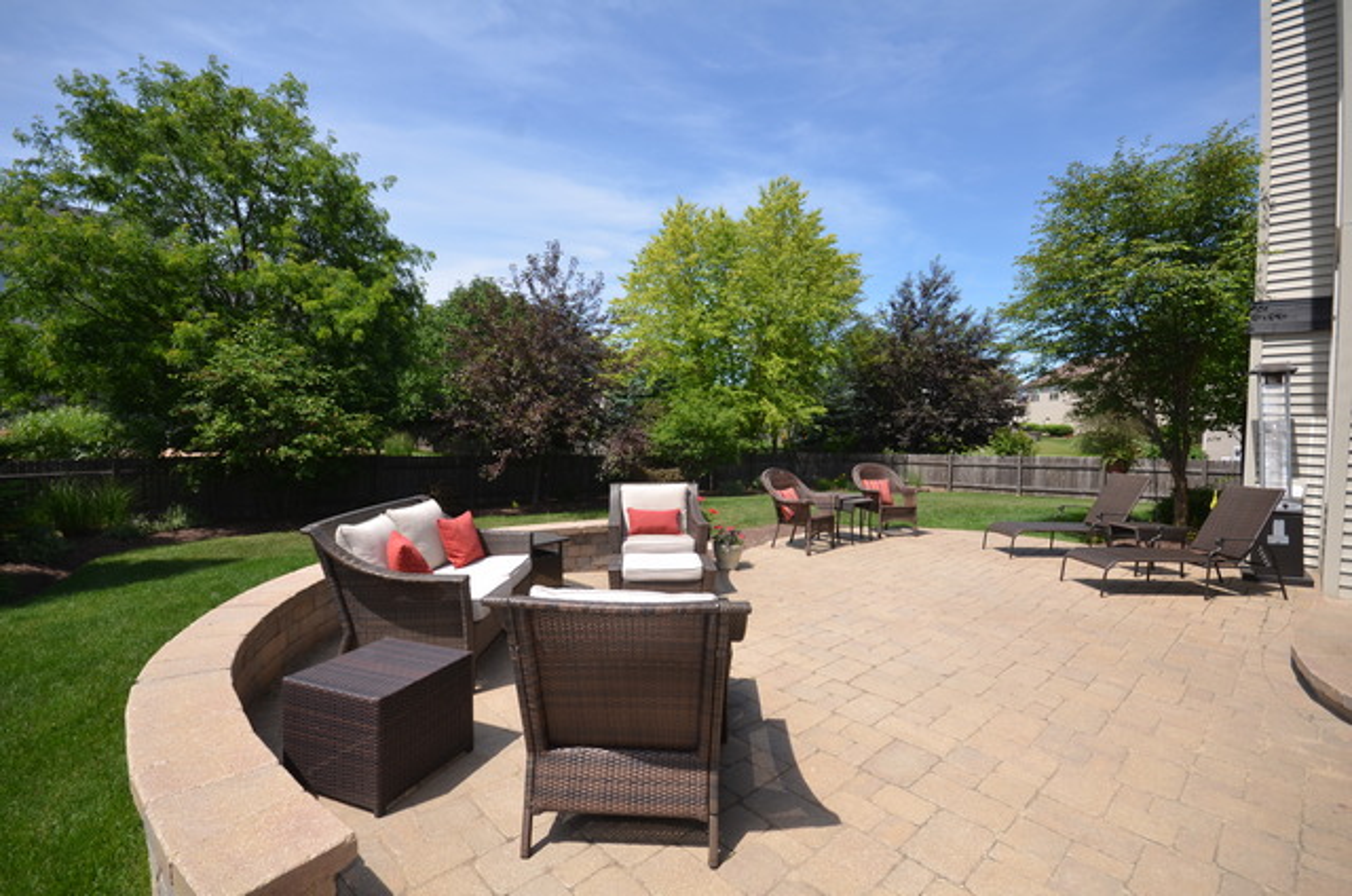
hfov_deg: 100.5
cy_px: 448
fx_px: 562
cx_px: 676
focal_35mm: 15
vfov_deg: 77.1
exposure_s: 1/250
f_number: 6.3
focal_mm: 10
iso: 100
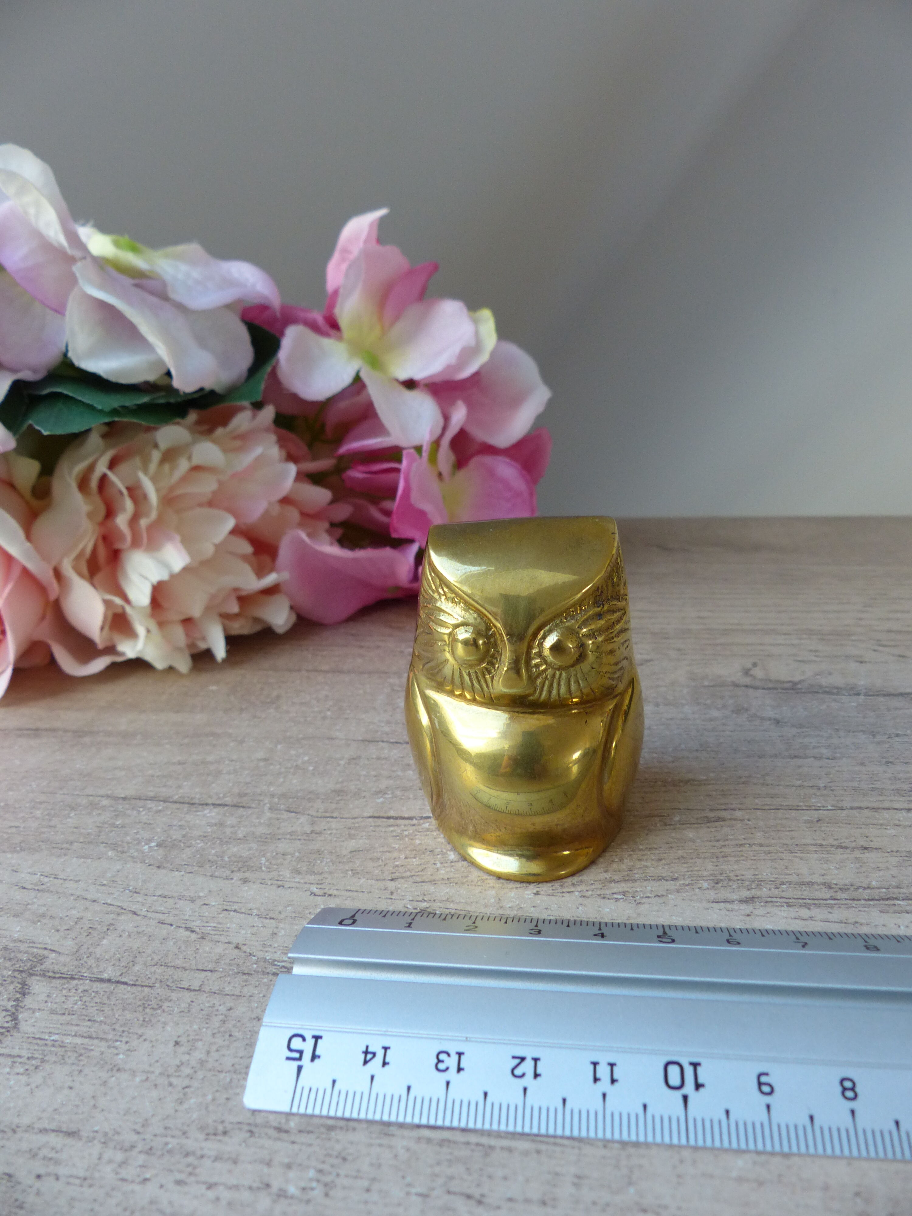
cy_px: 608
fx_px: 878
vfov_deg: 69.4
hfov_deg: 54.9
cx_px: 456
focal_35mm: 25
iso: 200
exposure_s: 1/60
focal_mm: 4.5
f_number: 2.8
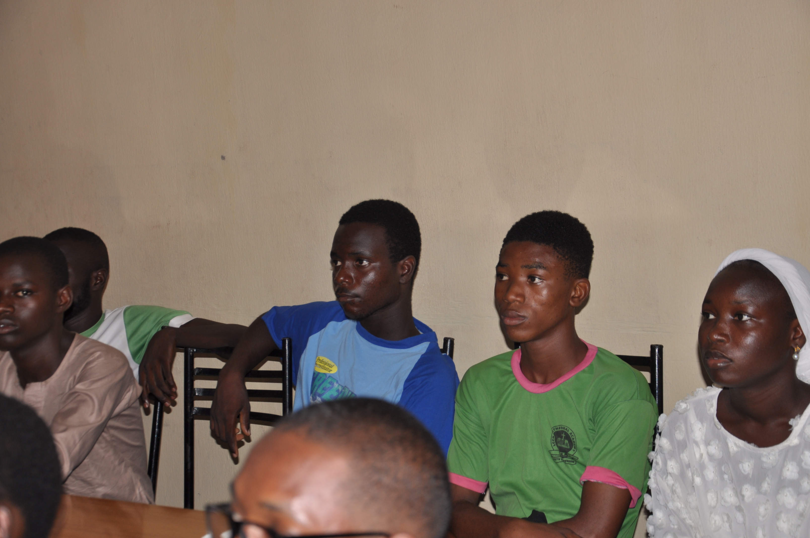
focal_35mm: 68
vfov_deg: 20.1
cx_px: 405
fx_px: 1517
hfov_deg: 29.9
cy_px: 269
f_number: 4.8
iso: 200
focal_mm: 45
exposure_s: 1/60
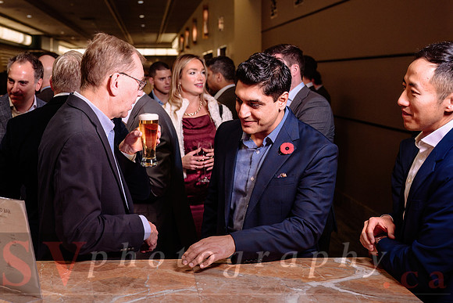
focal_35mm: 48
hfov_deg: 40.5
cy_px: 108
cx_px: 161
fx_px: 608
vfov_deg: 27.8
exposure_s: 1/100
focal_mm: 37
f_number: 3.5
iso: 800
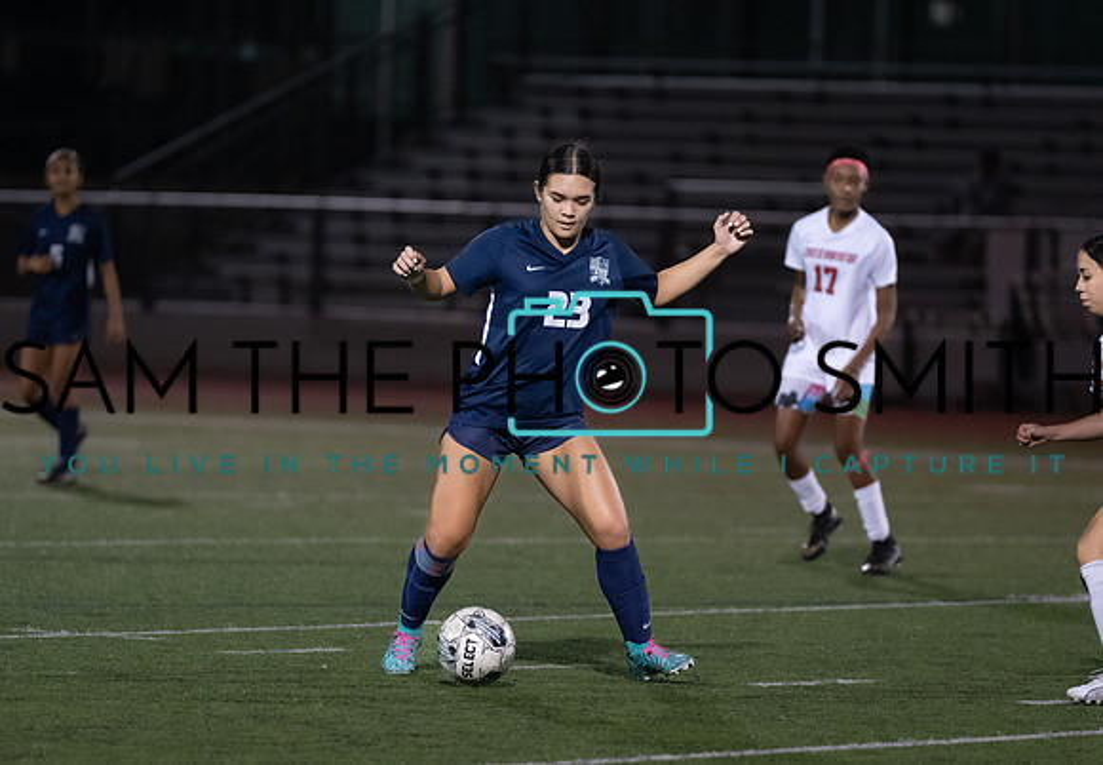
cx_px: 551
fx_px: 9576
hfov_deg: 6.6
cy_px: 413
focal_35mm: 309
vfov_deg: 4.6
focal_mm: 200
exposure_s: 1/1000
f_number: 2.8
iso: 5000
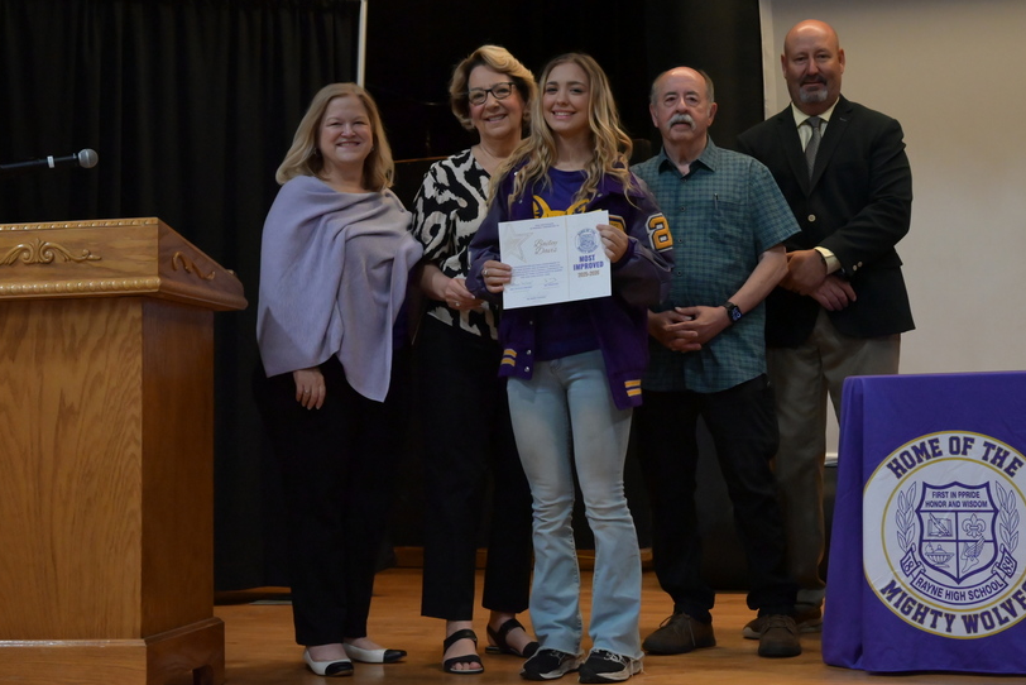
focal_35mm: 58
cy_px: 257
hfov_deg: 34.4
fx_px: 1653
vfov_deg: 23.3
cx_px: 610
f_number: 7.1
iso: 6400
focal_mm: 46
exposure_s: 1/200
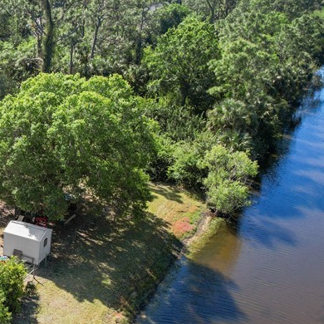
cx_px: -52
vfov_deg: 32.7
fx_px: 551
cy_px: 191
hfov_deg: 28.9
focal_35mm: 52
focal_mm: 8.38
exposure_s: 1/1000
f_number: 2.8
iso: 100
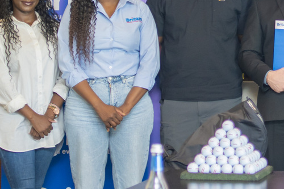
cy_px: 27
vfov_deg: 8.4
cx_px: 318
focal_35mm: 163
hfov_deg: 12.4
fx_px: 1285
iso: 500
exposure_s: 1/100
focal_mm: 35
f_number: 2
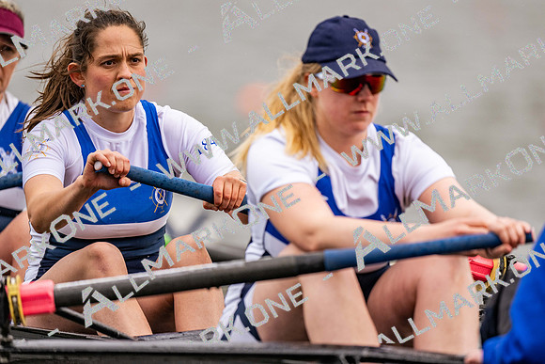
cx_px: 272
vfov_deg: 2.3
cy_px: 182
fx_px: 9085
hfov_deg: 3.4
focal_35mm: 600
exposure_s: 1/2500
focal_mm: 600
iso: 720
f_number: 4
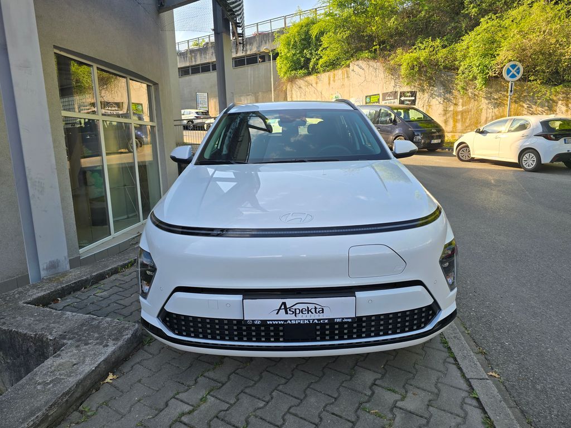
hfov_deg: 73.9
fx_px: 379
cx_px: 286
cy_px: 214
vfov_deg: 58.9
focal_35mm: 23
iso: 12
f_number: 1.7
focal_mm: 6.3
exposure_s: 1/279
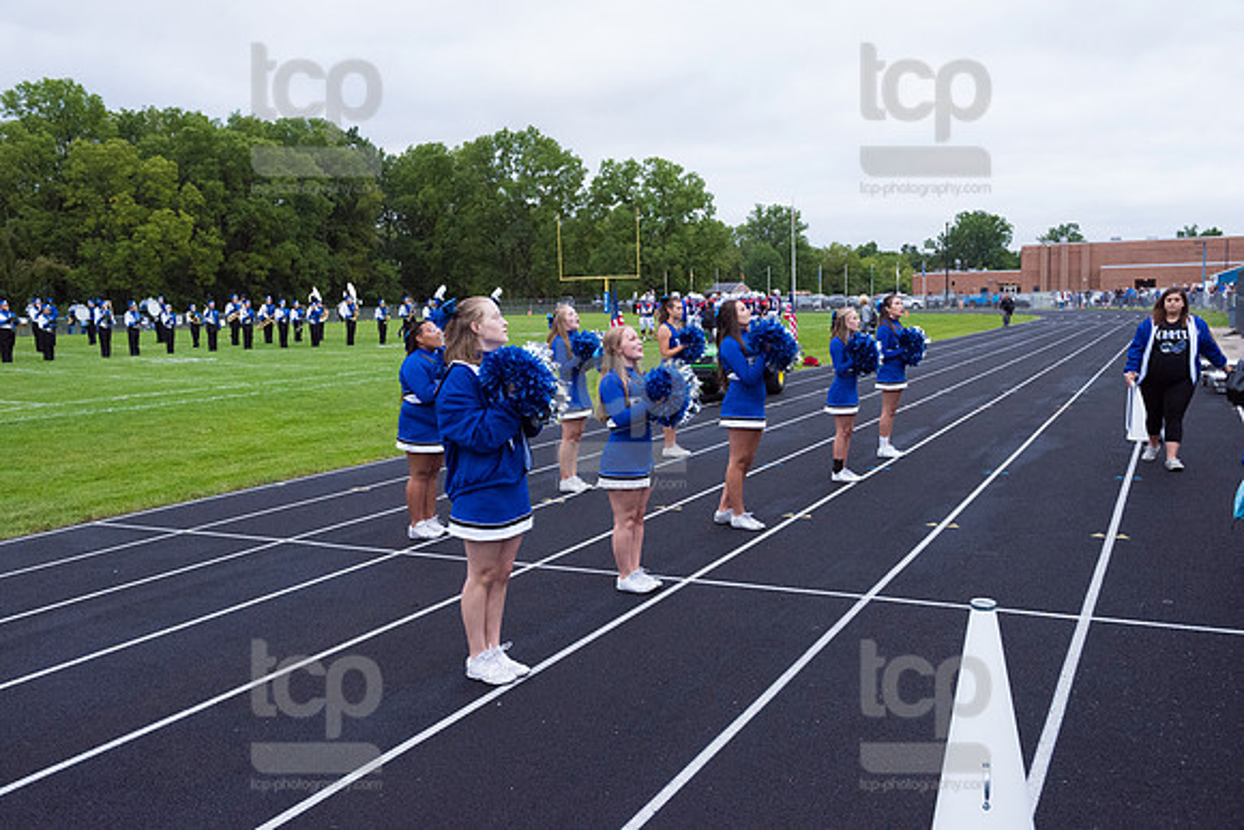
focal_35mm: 32
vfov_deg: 41.1
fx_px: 1106
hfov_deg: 58.7
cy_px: 415
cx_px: 622
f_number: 6.3
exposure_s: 1/640
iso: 3200
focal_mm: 32
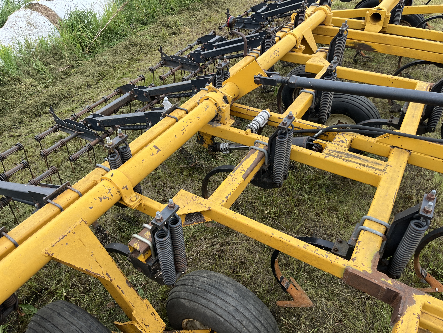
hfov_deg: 67.3
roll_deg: +1.5
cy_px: 166
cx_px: 222
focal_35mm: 26
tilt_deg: -37.4
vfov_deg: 53.1
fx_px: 333
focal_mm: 5.1
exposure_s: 1/598
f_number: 1.6
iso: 50
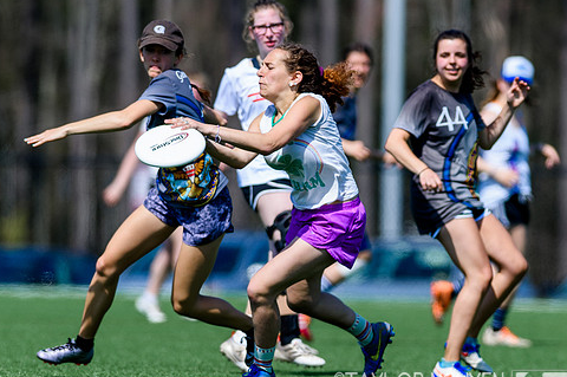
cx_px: 357
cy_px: 250
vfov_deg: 2.4
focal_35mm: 570
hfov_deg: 3.6
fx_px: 8968
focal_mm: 300
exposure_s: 1/2000
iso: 100
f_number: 3.2
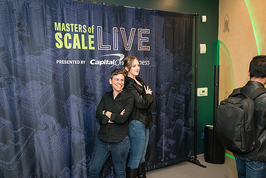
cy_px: 101
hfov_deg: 65.3
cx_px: 123
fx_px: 207
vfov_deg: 46.3
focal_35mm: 28
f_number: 4
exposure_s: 1/200
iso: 6400
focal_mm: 24
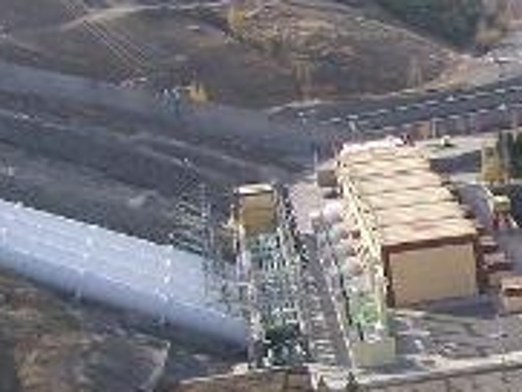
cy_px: 320
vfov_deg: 11.6
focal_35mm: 127
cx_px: 891
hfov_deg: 14.0
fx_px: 1916
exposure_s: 1/392
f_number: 4.8
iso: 80
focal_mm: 6
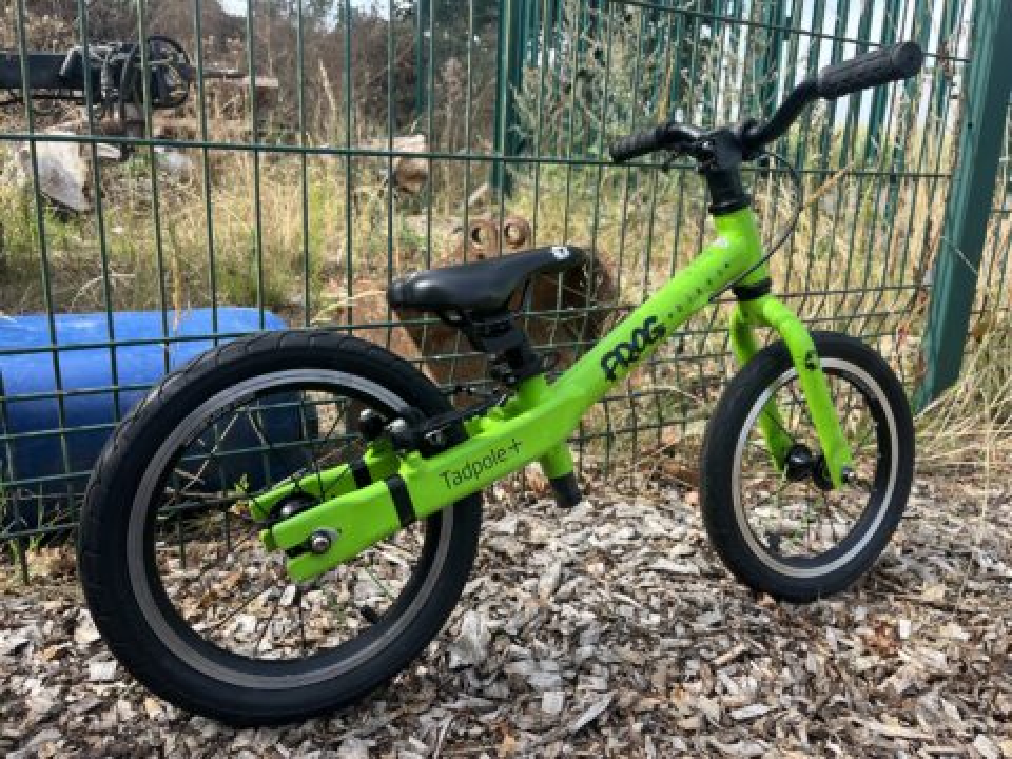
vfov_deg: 53.1
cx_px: 506
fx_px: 760
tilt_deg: -15.3
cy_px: 380
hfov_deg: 67.3
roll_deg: -1.1
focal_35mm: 26
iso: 50
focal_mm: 5.1
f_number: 1.6
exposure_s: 1/983
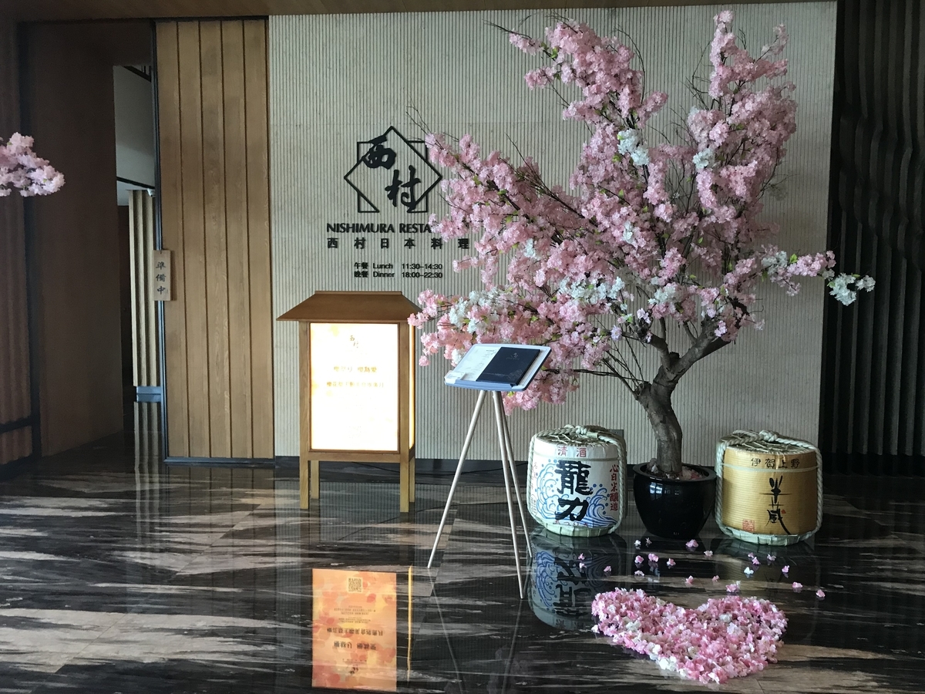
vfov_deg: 49.7
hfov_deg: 63.4
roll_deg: +0.0
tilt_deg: -4.4
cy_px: 347
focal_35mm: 28
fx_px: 748
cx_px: 462
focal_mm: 3.99
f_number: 1.8
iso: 64
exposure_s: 1/17
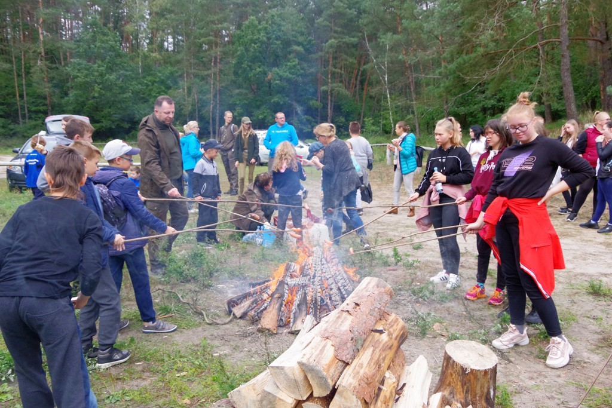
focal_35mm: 31
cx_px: 306
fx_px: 527
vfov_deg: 42.3
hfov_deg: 60.3
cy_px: 204
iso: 1600
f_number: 9
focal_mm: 21
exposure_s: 1/800
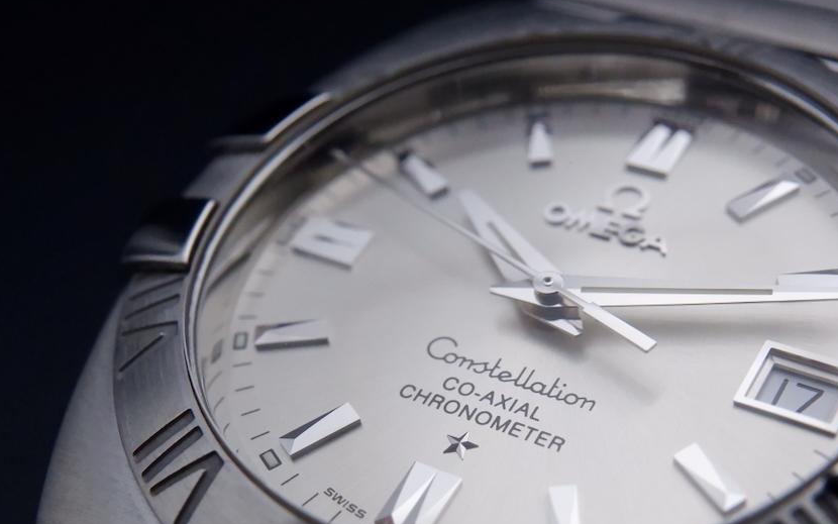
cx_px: 423
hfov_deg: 36.9
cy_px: 429
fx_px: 1256
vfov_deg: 23.2
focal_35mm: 55
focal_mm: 22.3
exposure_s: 1/4000
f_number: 9
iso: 6400
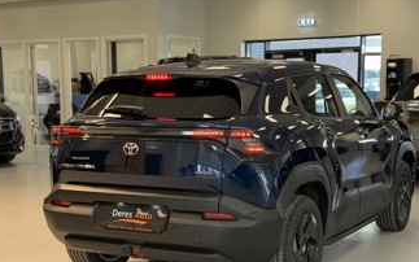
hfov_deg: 32.5
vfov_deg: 20.5
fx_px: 720
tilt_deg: -8.3
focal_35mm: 63
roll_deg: -1.7
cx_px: 204
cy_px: 189
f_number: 1.78
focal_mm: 6.76
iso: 80
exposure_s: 1/121
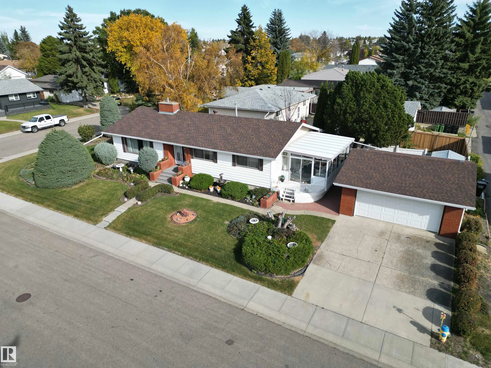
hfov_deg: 71.6
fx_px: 340
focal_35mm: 24
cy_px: 184
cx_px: 246
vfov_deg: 56.8
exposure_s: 1/2500
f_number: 1.7
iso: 150
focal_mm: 6.72
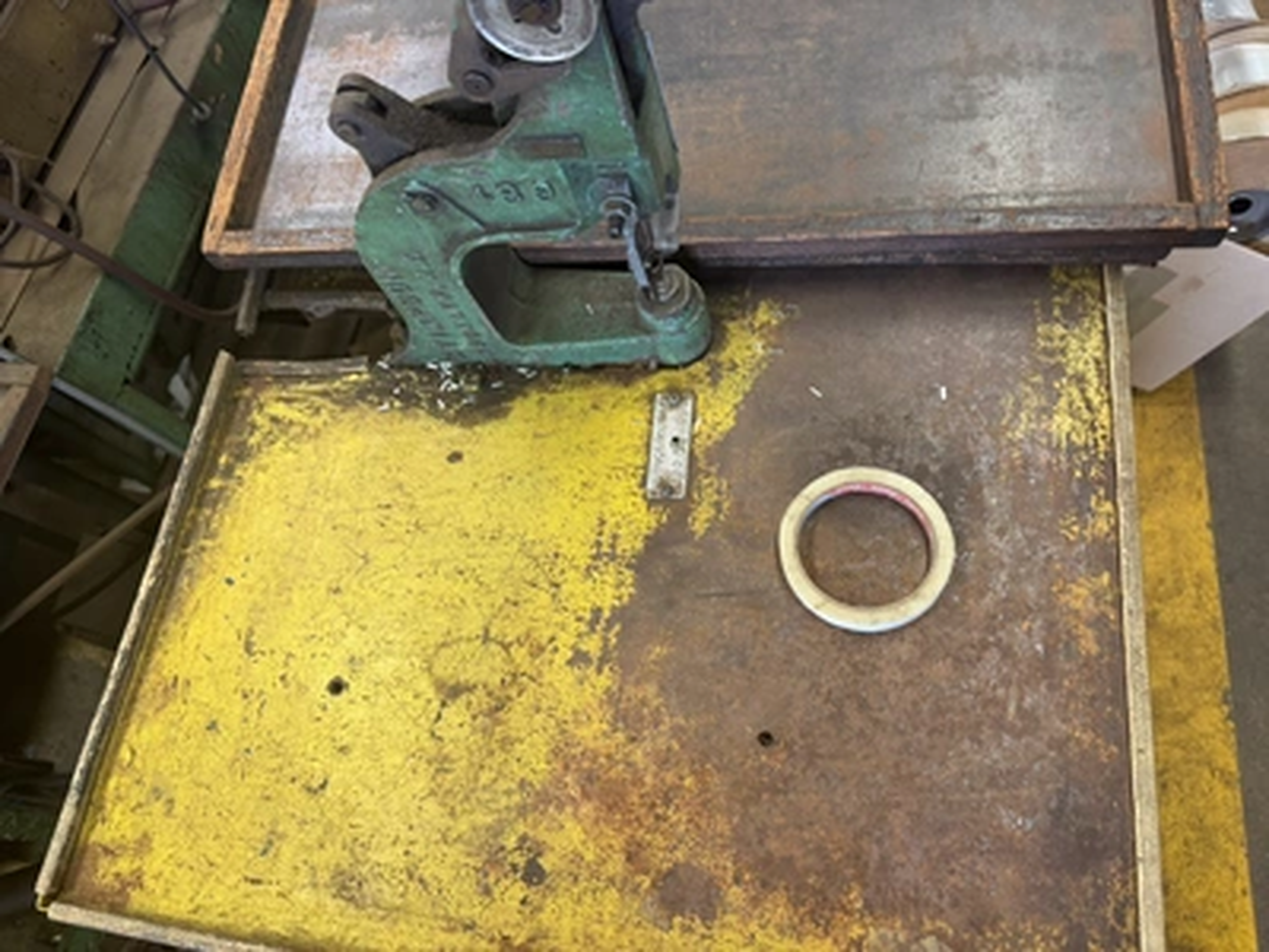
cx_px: 634
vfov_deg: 56.8
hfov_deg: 71.6
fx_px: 880
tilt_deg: -65.2
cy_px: 476
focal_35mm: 24
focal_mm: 6.76
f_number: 1.78
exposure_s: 1/60
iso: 160
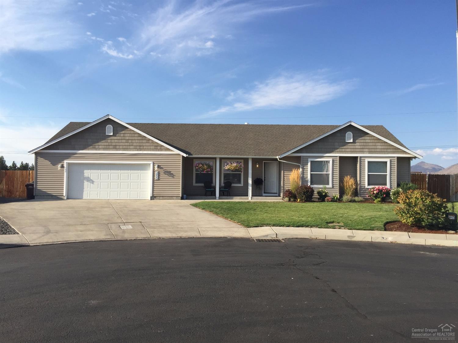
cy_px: 172
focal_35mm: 29
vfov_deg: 48.2
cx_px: 229
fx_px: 384
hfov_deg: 61.7
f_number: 2.2
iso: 32
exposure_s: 1/1522
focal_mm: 4.15
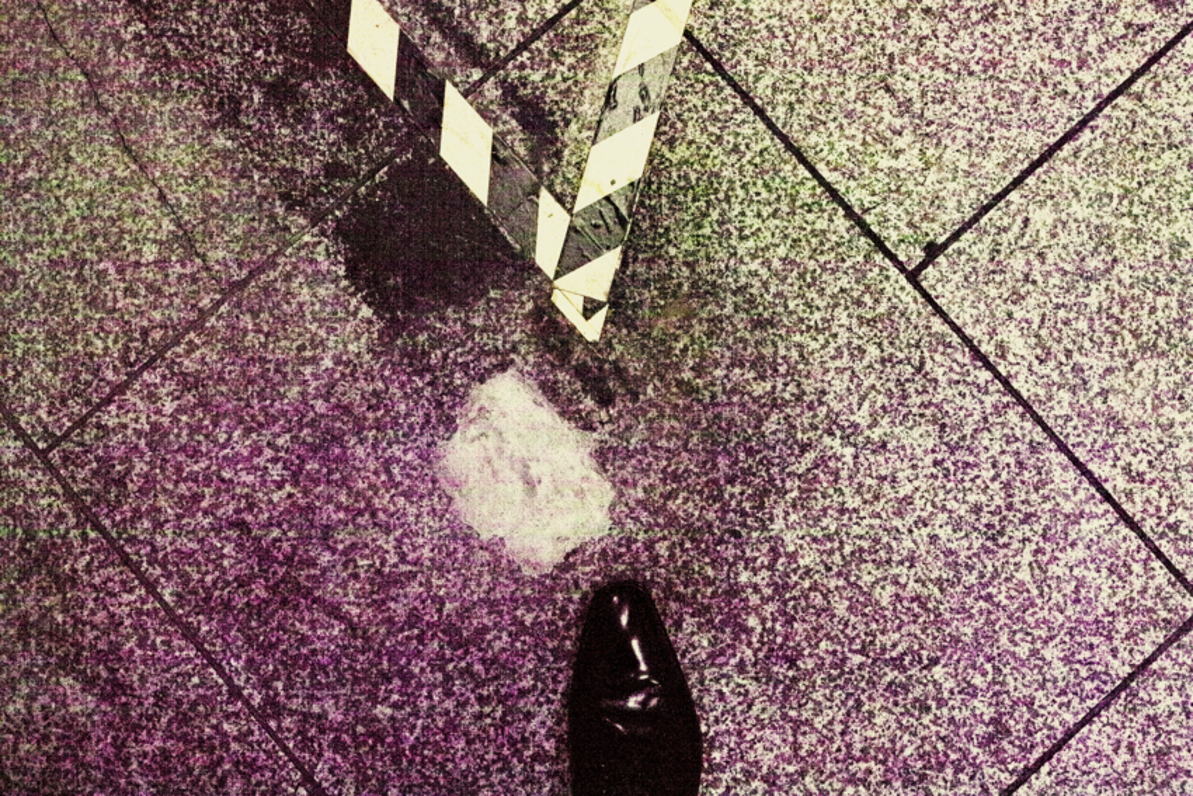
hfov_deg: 43.6
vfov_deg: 29.9
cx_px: 596
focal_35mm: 45
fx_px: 1491
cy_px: 398
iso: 6400
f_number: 6.3
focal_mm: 30
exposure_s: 1/250
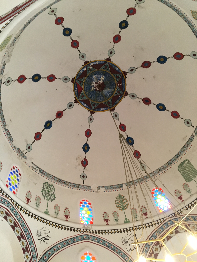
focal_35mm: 29
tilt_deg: +60.3
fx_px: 220
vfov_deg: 61.7
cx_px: 98
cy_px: 131
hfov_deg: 48.2
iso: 200
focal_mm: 4.15
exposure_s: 1/33
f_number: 2.2
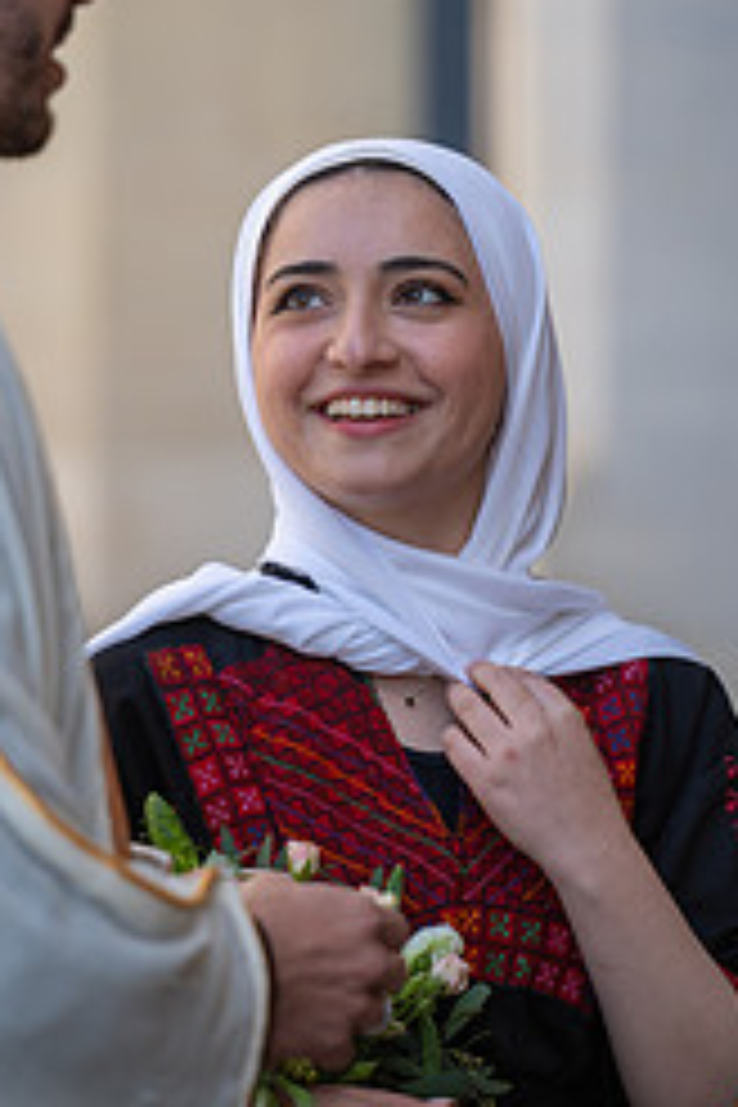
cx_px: 302
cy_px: 464
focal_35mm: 338
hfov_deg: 4.1
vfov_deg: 6.1
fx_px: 10393
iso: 100
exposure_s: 1/800
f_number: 2.8
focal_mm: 185
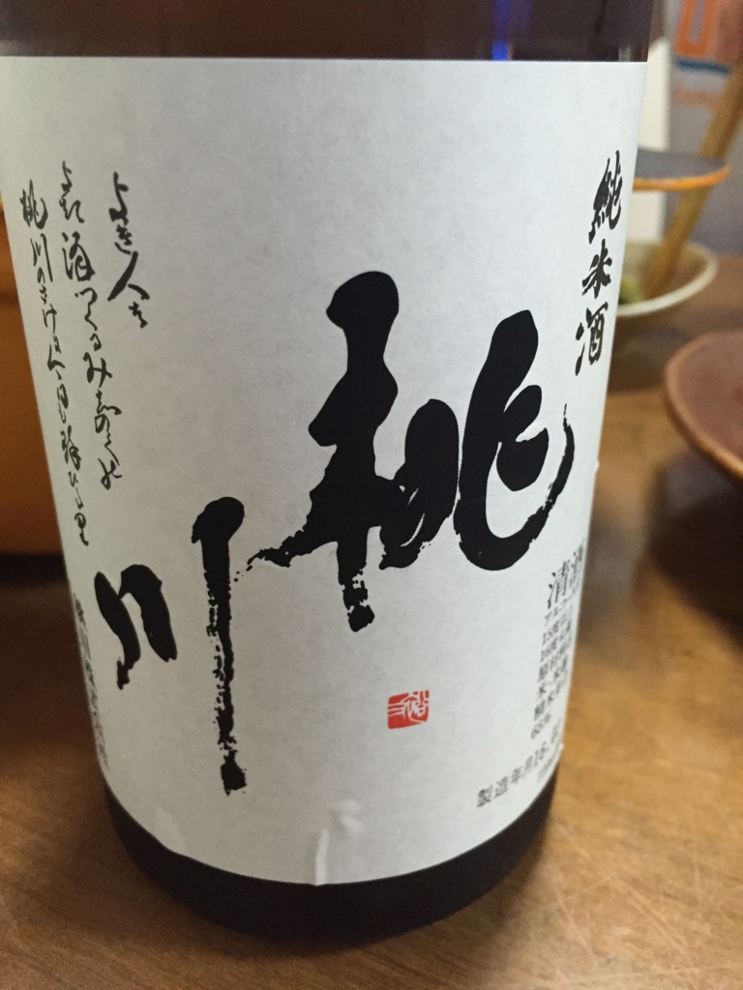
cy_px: 495
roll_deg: +0.2
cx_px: 372
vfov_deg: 61.7
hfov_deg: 48.2
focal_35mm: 29
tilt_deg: -25.7
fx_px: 830
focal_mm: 4.15
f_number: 2.2
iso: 250
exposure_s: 1/30
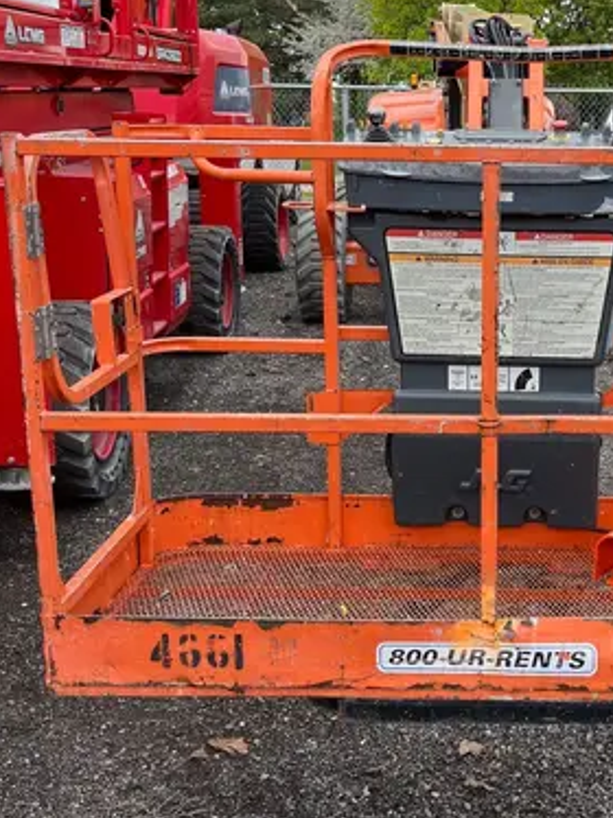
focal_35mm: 51
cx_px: 519
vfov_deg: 37.5
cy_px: 373
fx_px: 1206
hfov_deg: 27.8
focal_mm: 5.1
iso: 50
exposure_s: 1/1294
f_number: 1.6
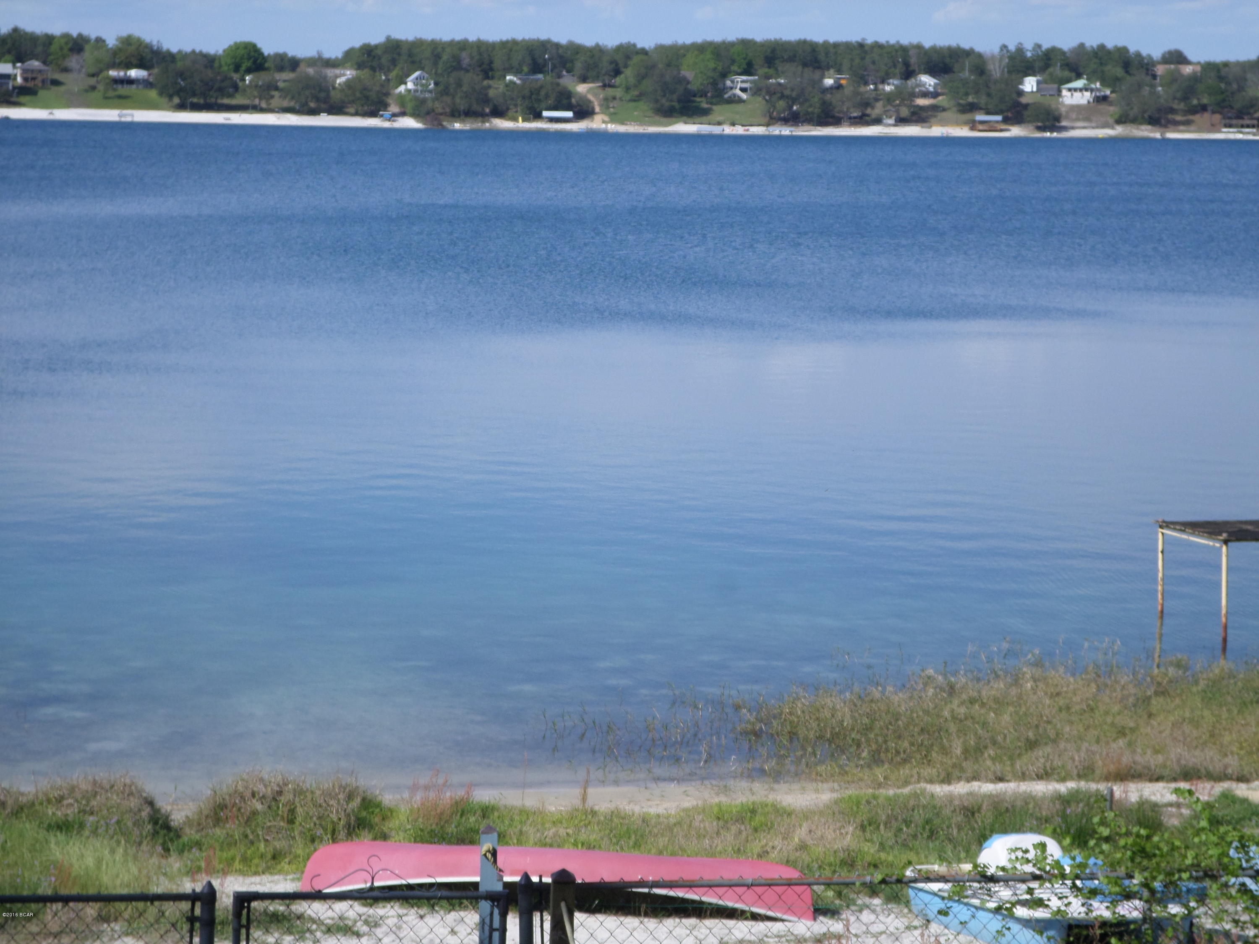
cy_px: 472
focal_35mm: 81
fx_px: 2946
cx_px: 630
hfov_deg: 24.1
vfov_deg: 18.2
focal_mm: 14.6
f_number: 4.7
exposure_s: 1/750
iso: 80
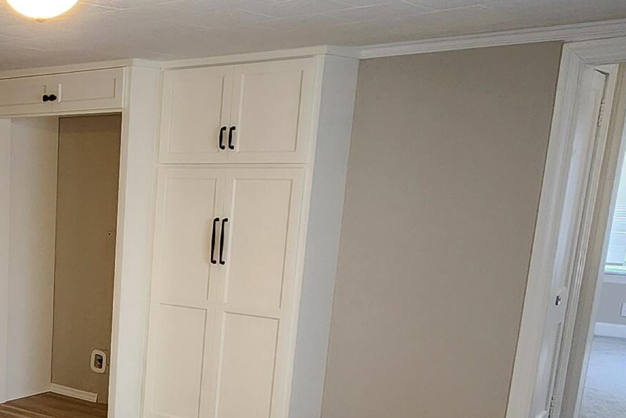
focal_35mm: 46
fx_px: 800
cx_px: -34
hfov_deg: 37.1
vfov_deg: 28.1
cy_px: 383
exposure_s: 1/60
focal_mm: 2.2
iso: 250
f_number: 2.2
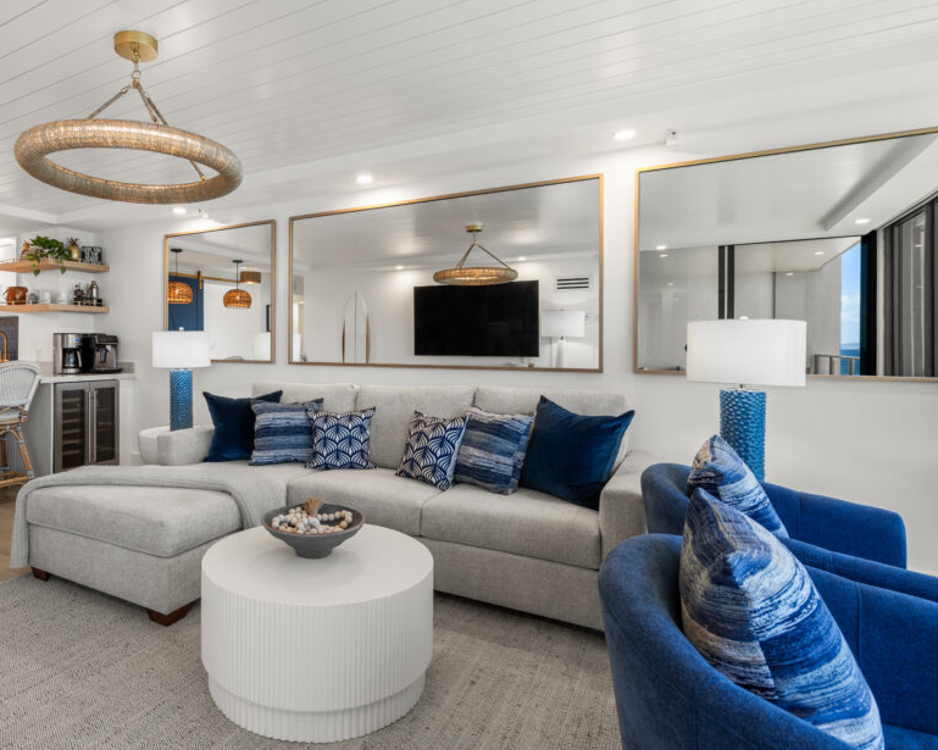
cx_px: 344
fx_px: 555
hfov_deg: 78.7
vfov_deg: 68.0
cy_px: 352
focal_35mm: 20
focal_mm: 16
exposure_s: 1/2.5
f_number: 8
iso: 100
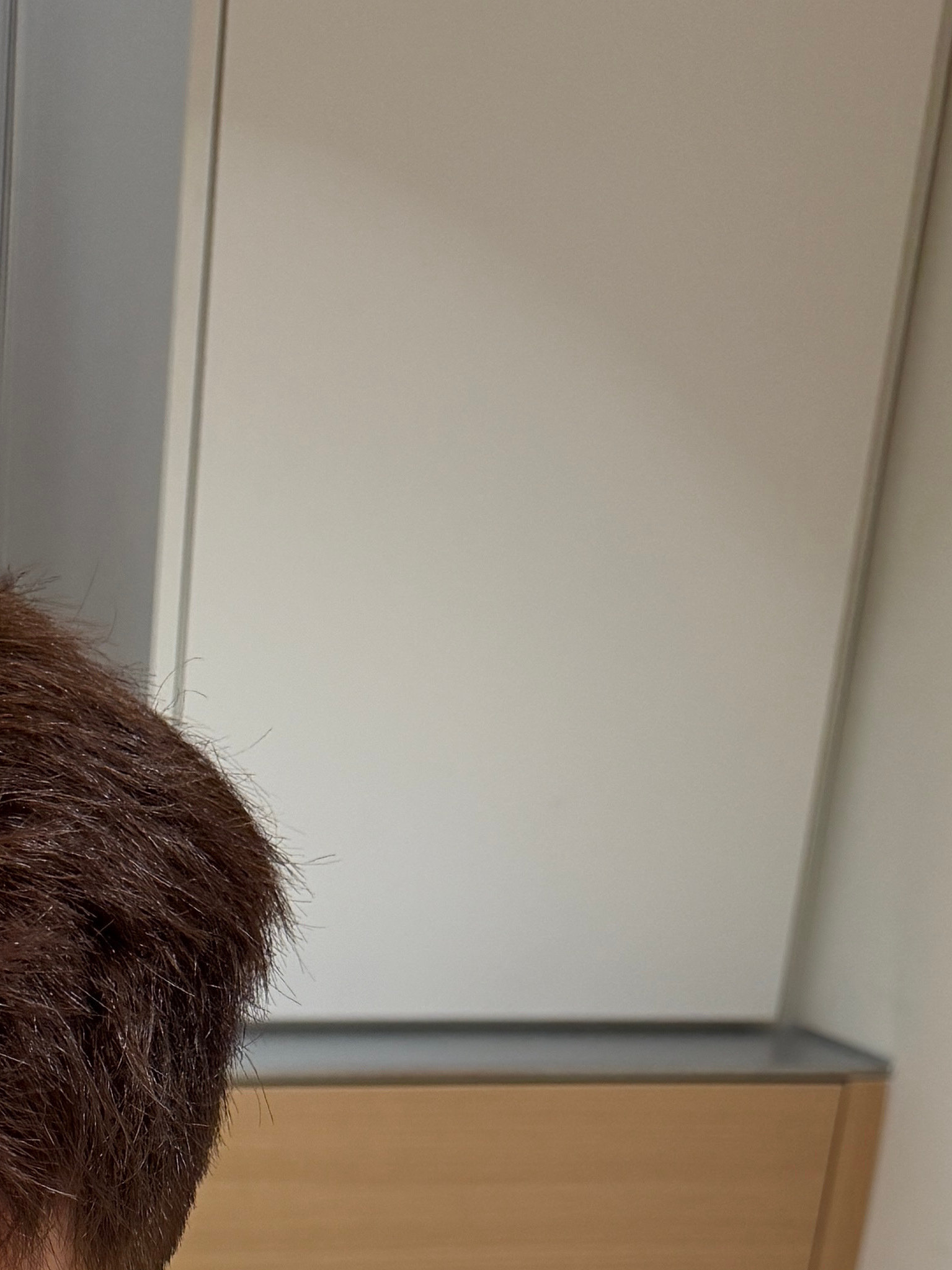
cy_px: 1770
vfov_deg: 24.3
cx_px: -136
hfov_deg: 20.7
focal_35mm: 67
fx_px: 2456
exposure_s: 1/100
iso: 200
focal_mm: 6.76
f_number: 1.78
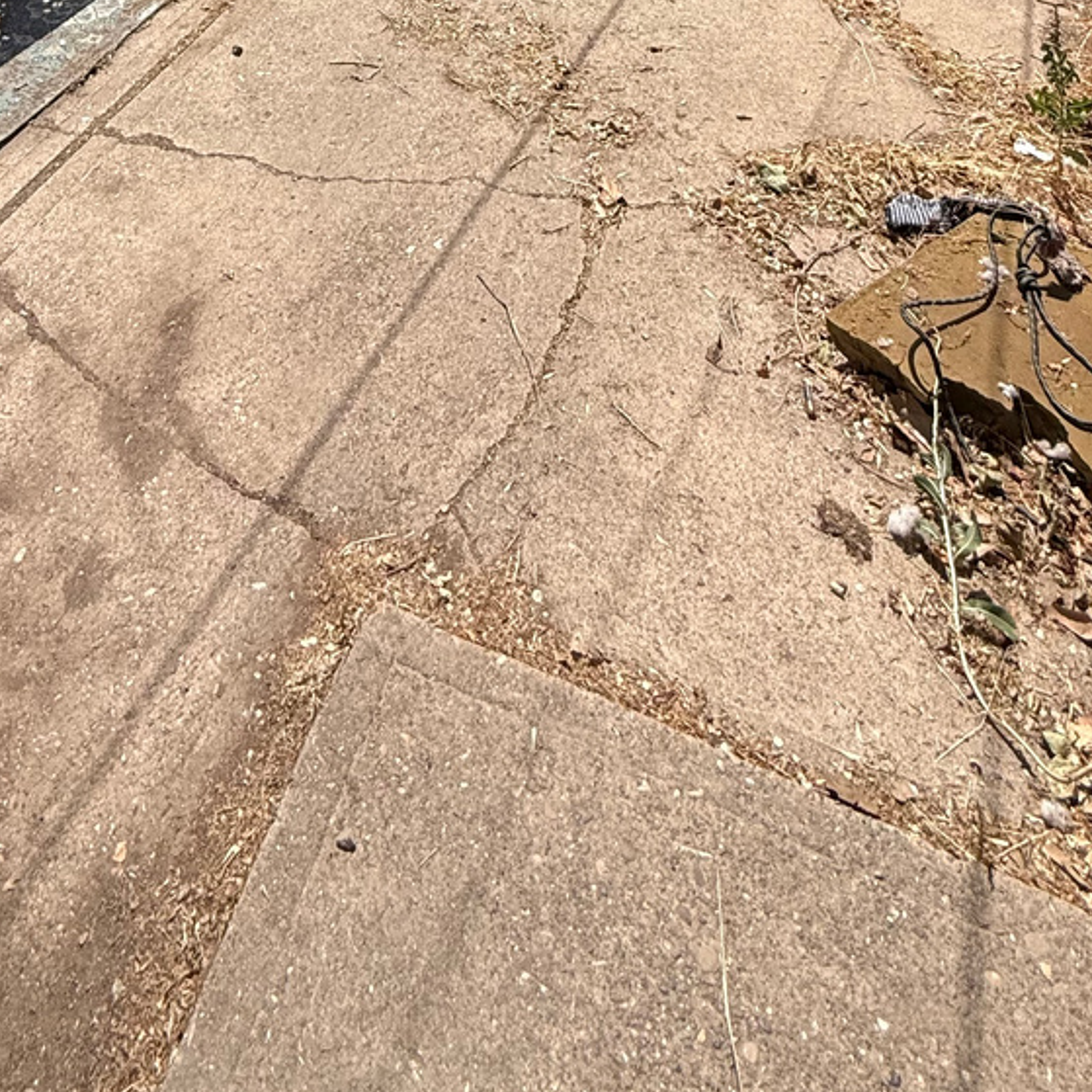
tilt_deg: -11.0
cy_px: -387
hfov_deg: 48.0
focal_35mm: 34
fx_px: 1213
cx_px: 408
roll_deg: -1.1
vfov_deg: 32.9
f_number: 2.2
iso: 50
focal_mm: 2.22
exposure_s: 1/2024
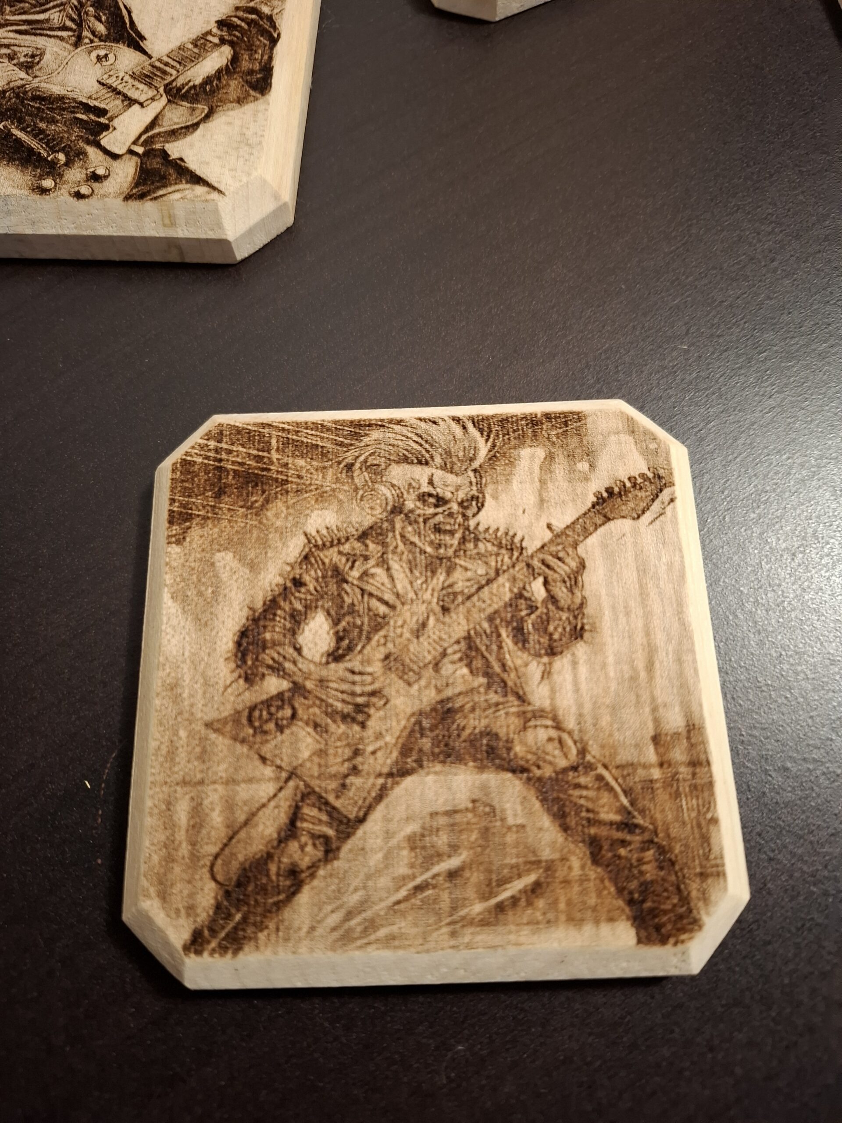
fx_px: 746
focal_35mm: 23
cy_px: 562
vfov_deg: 73.9
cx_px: 421
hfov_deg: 58.9
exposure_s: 1/50
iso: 320
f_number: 1.8
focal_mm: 5.54
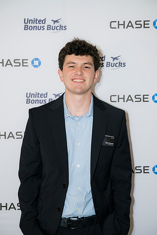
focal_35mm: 61
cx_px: 78
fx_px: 399
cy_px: 118
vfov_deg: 32.9
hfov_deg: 22.3
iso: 3200
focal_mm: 61
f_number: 4
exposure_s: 1/125
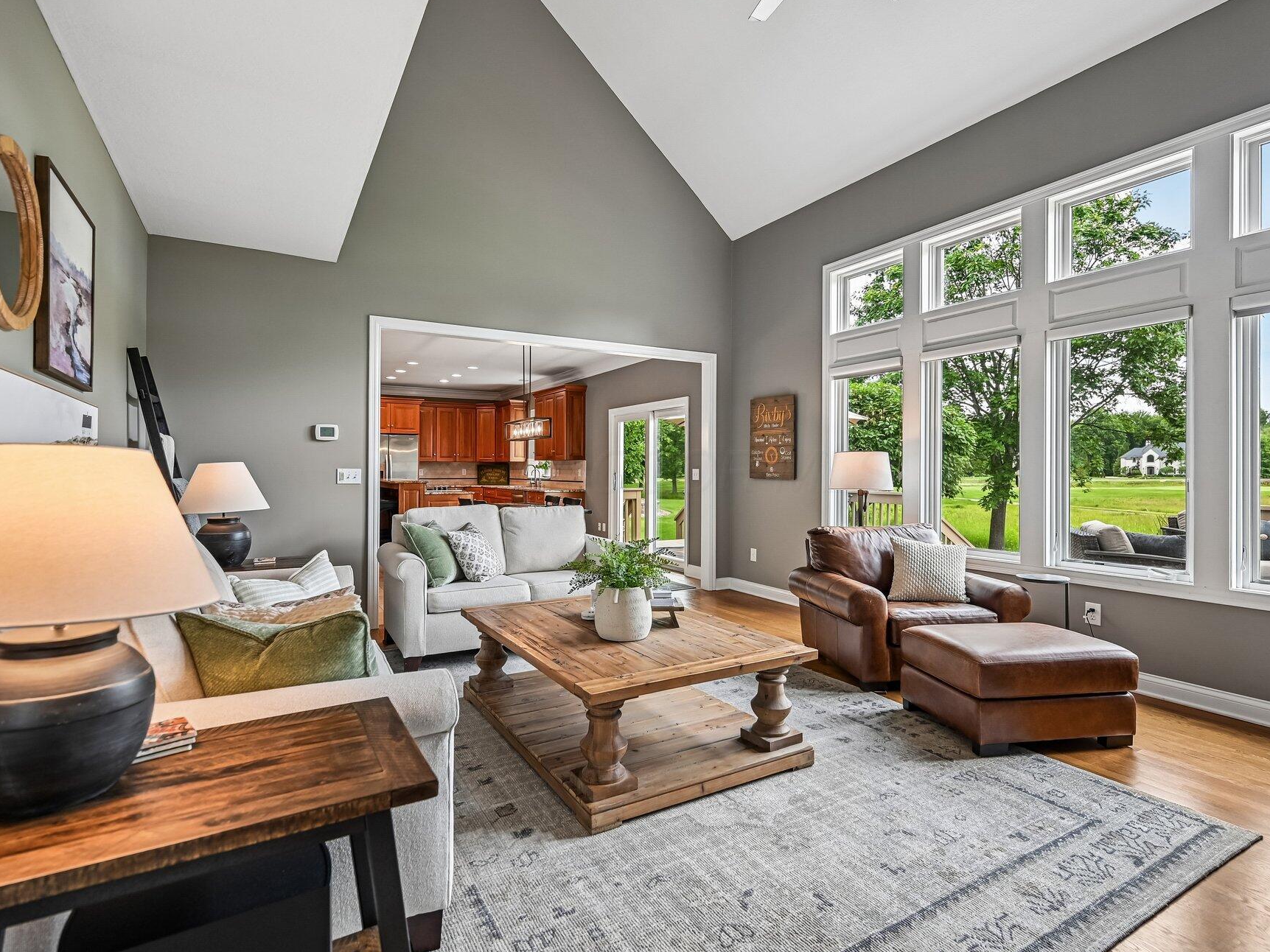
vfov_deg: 78.1
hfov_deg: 93.6
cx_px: 741
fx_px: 587
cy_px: 470
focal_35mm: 16
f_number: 4
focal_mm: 14
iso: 400
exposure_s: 1/60
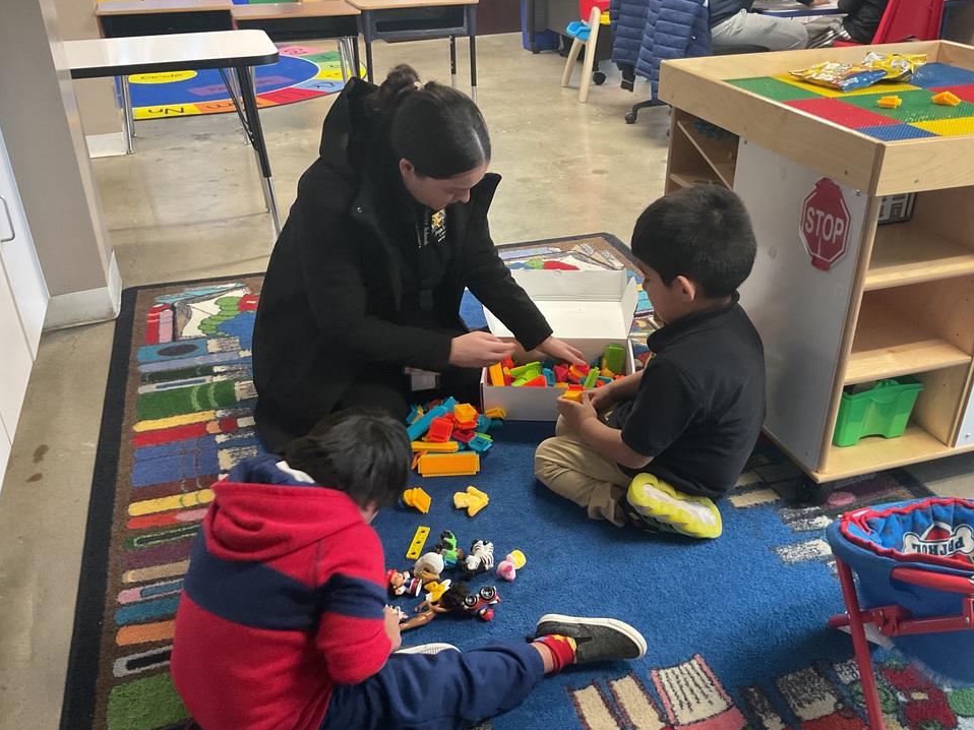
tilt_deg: -29.7
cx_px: 487
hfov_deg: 58.4
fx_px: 872
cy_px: 360
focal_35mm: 31
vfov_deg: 45.4
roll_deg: +1.9
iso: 320
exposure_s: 1/40
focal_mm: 3
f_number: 1.8
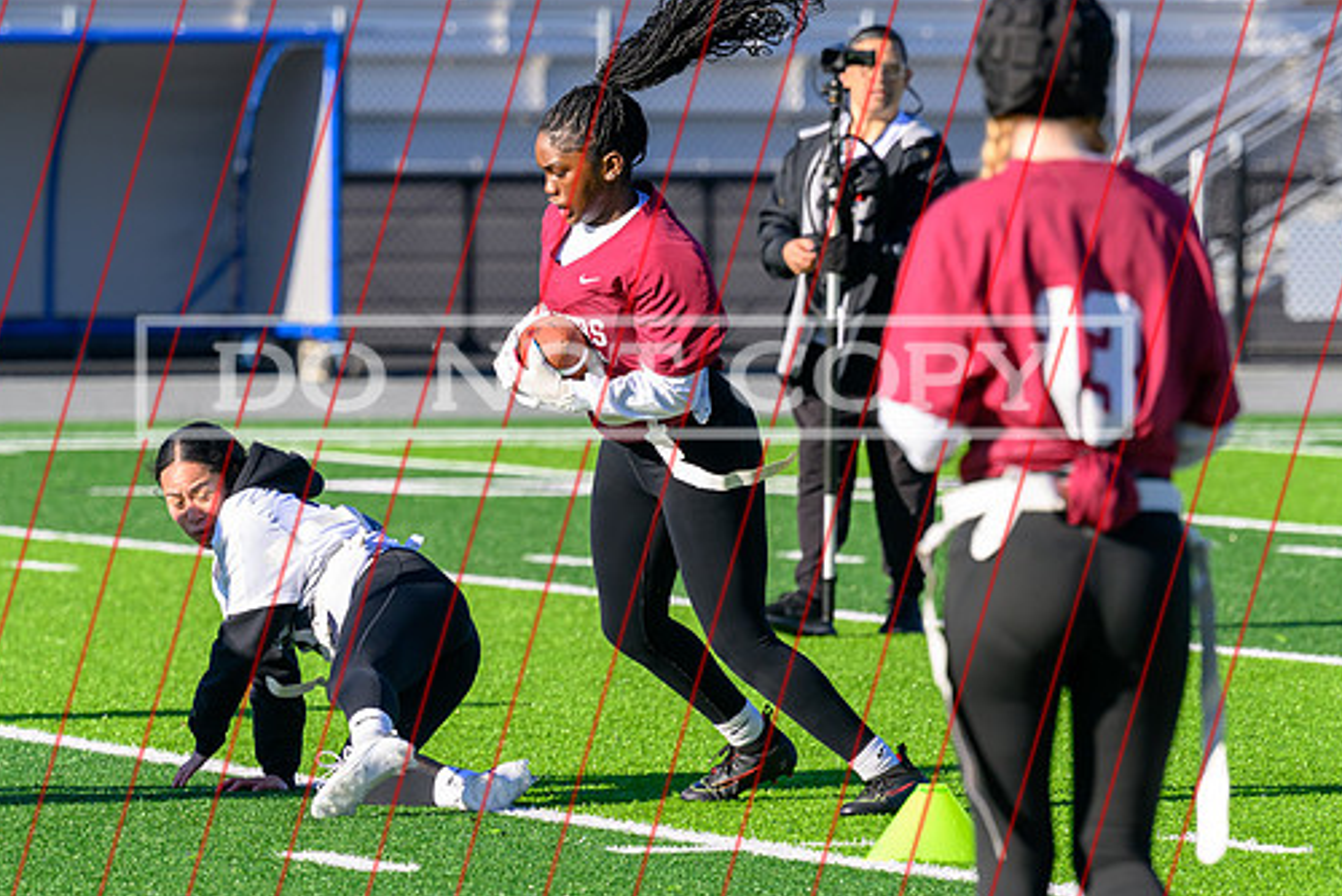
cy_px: 717
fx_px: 12383
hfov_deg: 6.2
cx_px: 501
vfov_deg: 4.1
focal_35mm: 332
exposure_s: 1/1600
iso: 320
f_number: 4
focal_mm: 160
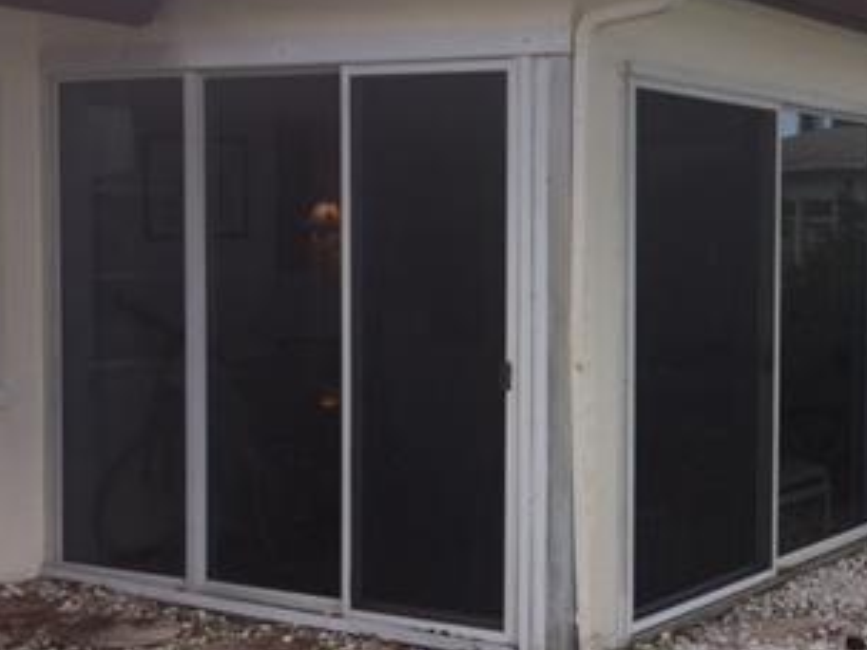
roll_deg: -1.3
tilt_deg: -2.6
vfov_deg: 24.0
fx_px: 1528
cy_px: 334
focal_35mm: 61
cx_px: 841
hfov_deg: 29.8
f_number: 2.2
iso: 32
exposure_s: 1/388
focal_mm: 4.15
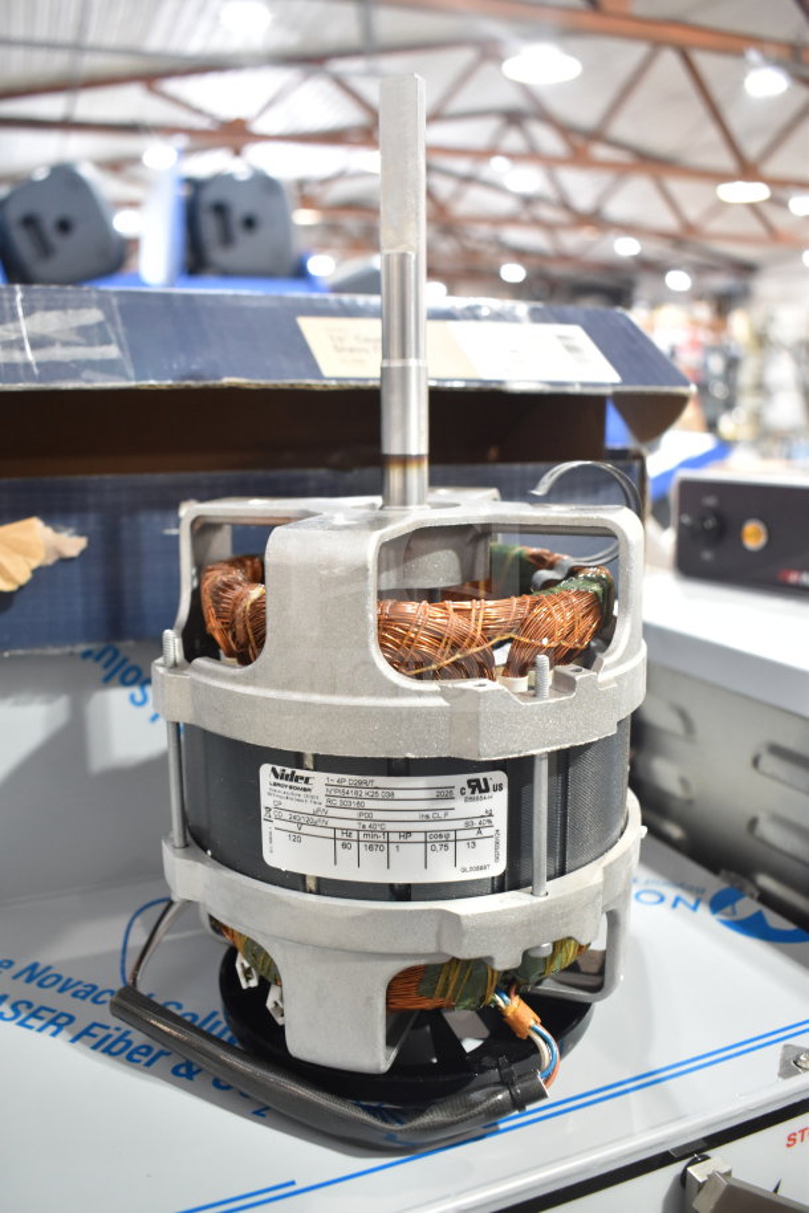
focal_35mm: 32
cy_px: 606
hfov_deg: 41.7
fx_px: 1062
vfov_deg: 59.5
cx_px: 404
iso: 1000
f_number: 3.8
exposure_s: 1/30
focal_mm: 21
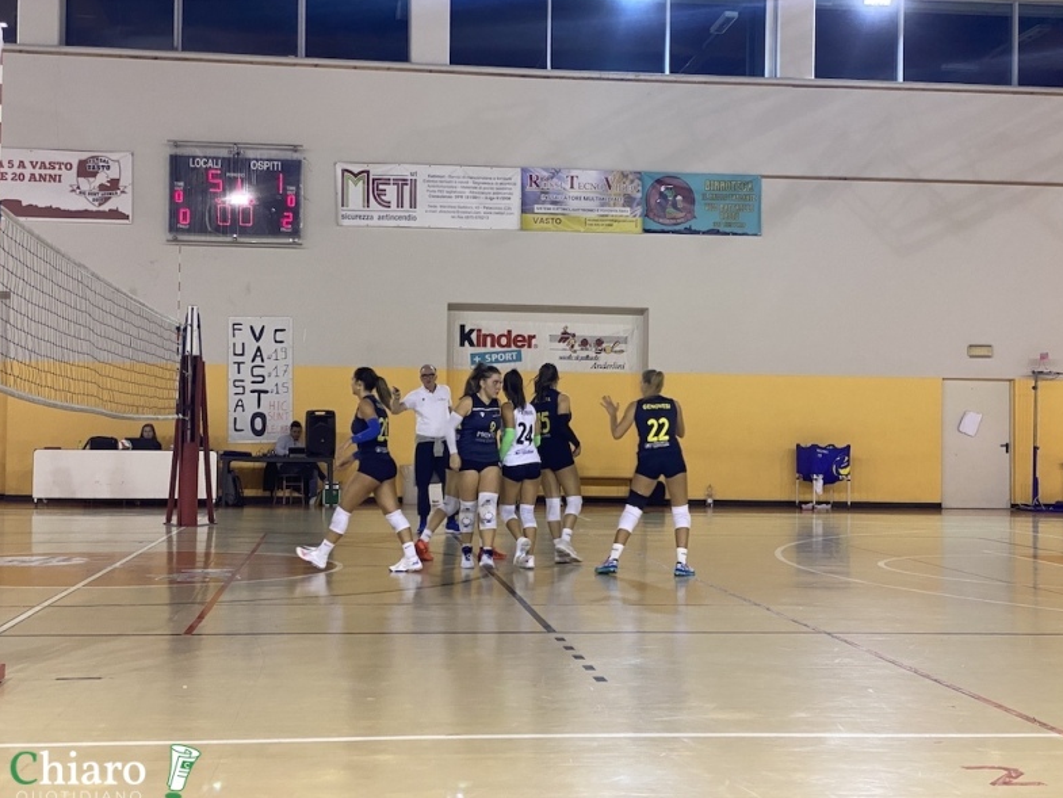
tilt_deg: +1.0
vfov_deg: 27.5
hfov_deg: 36.2
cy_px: 402
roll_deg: -0.5
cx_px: 536
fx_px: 1628
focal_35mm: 53
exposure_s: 1/100
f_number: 2
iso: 125
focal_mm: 6
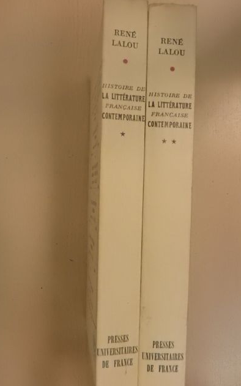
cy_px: 193
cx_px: 121
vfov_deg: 46.2
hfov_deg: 29.8
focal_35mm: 43
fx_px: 452
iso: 1250
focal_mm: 7.2
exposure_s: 1/200
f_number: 3.8
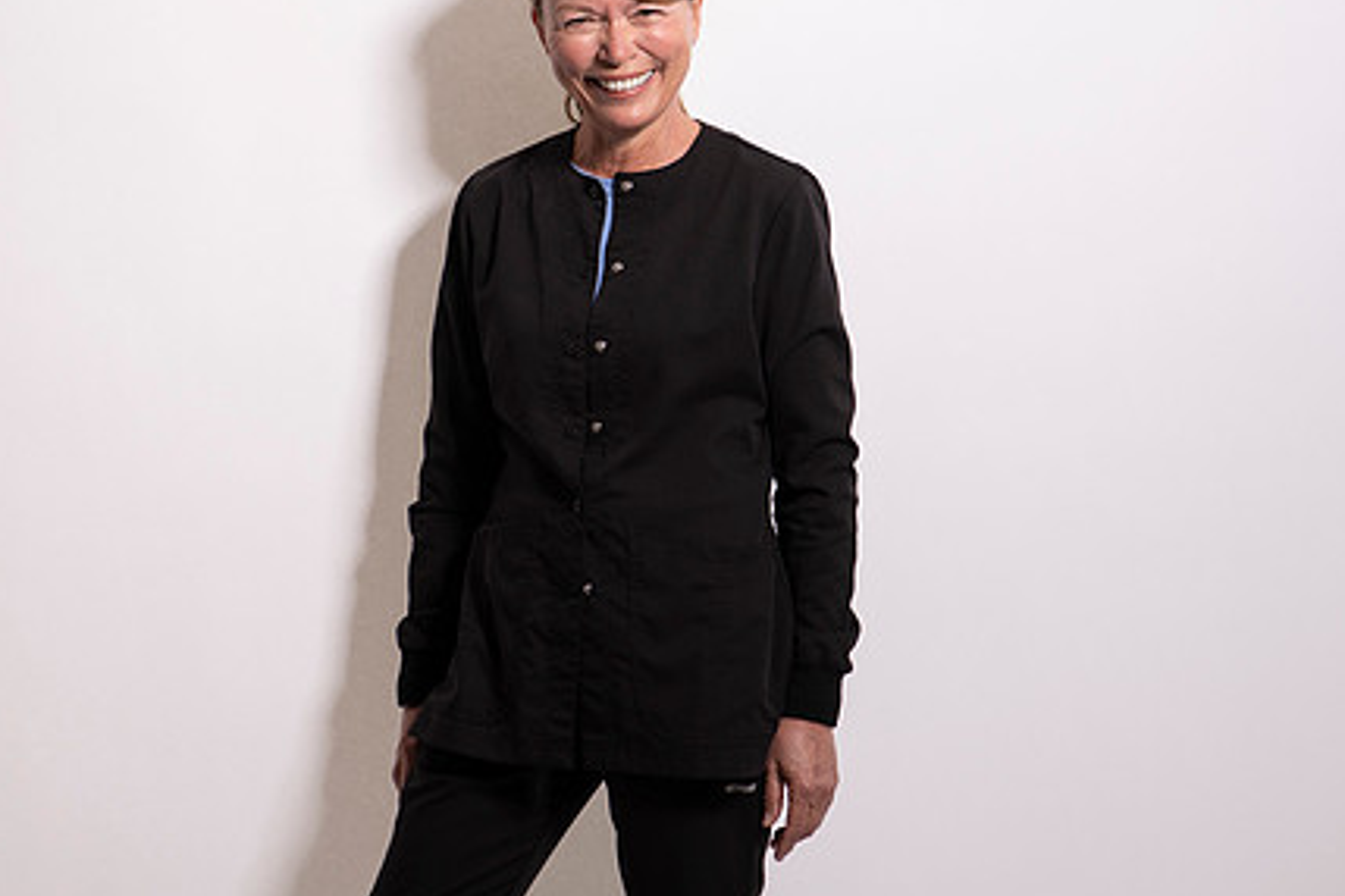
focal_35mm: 142
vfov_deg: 9.7
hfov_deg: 14.4
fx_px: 5305
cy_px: 362
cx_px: 640
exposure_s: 1/160
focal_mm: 105
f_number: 6.3
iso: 64
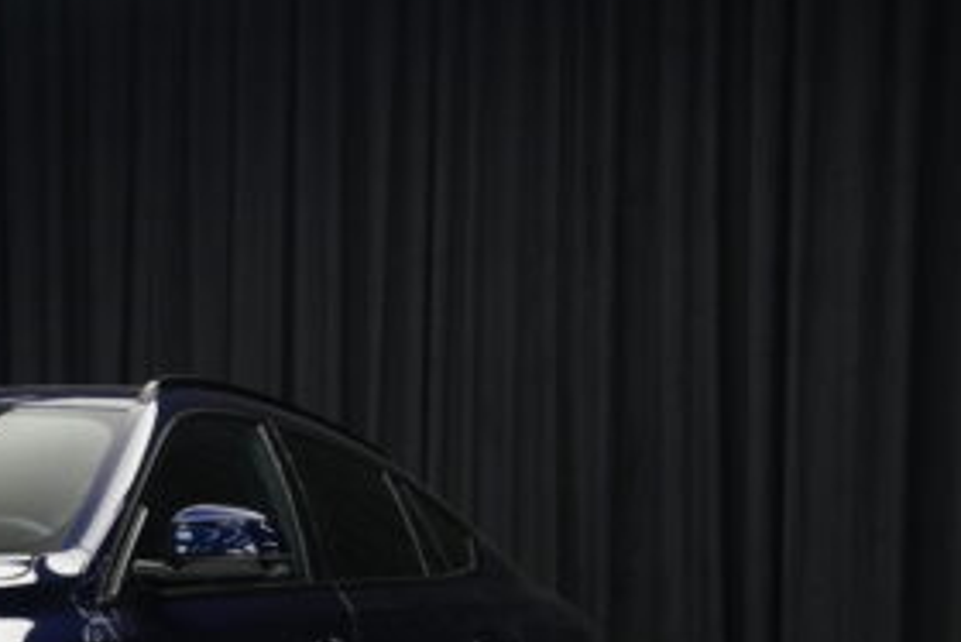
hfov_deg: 20.2
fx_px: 2564
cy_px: 824
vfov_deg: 13.8
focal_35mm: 96
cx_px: -103
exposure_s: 1/40
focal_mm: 35
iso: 2000
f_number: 6.3
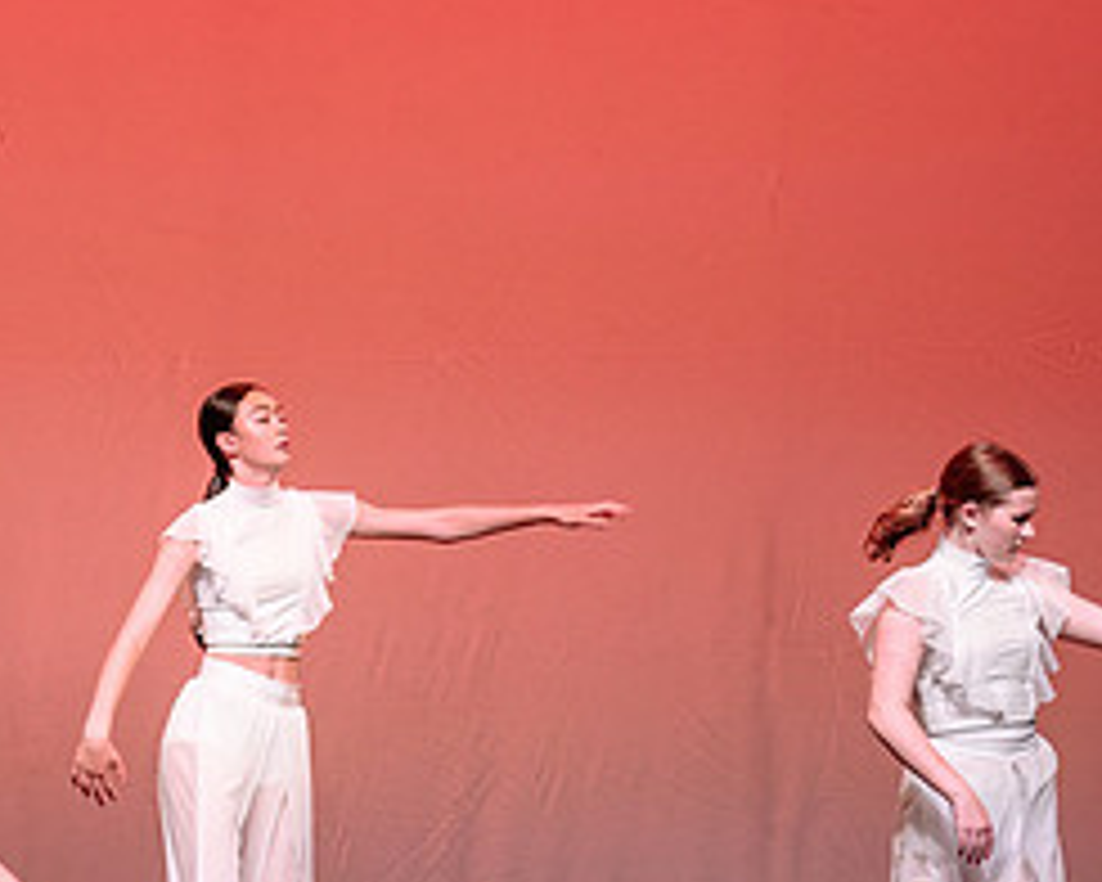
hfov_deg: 7.2
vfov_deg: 5.8
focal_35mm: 267
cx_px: 108
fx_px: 8708
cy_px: 565
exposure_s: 1/640
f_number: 2.8
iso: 1600
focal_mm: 120
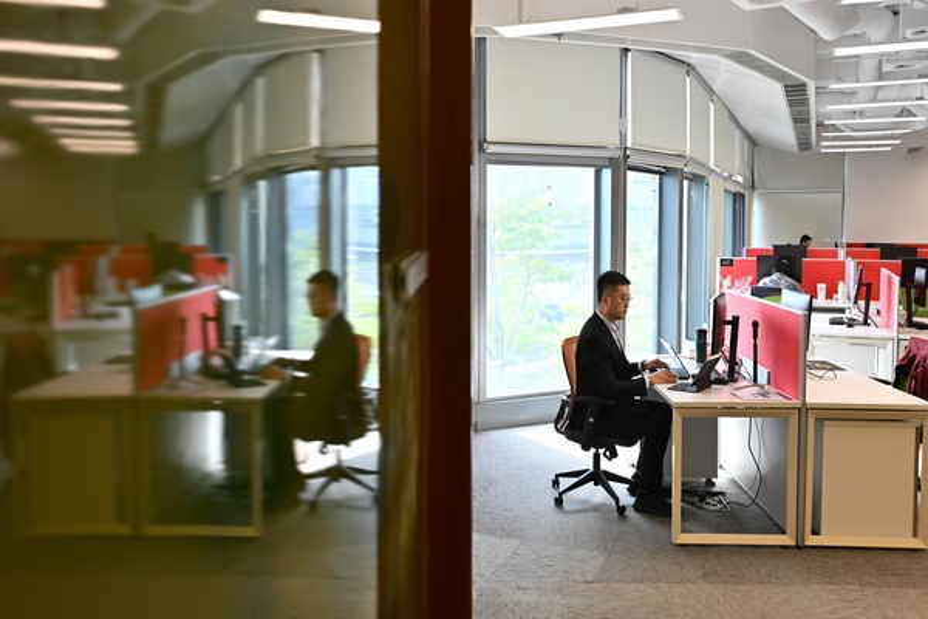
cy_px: 310
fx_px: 735
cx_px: 464
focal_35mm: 28
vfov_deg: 45.7
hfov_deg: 64.6
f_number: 5
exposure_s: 1/125
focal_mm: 28.5
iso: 500
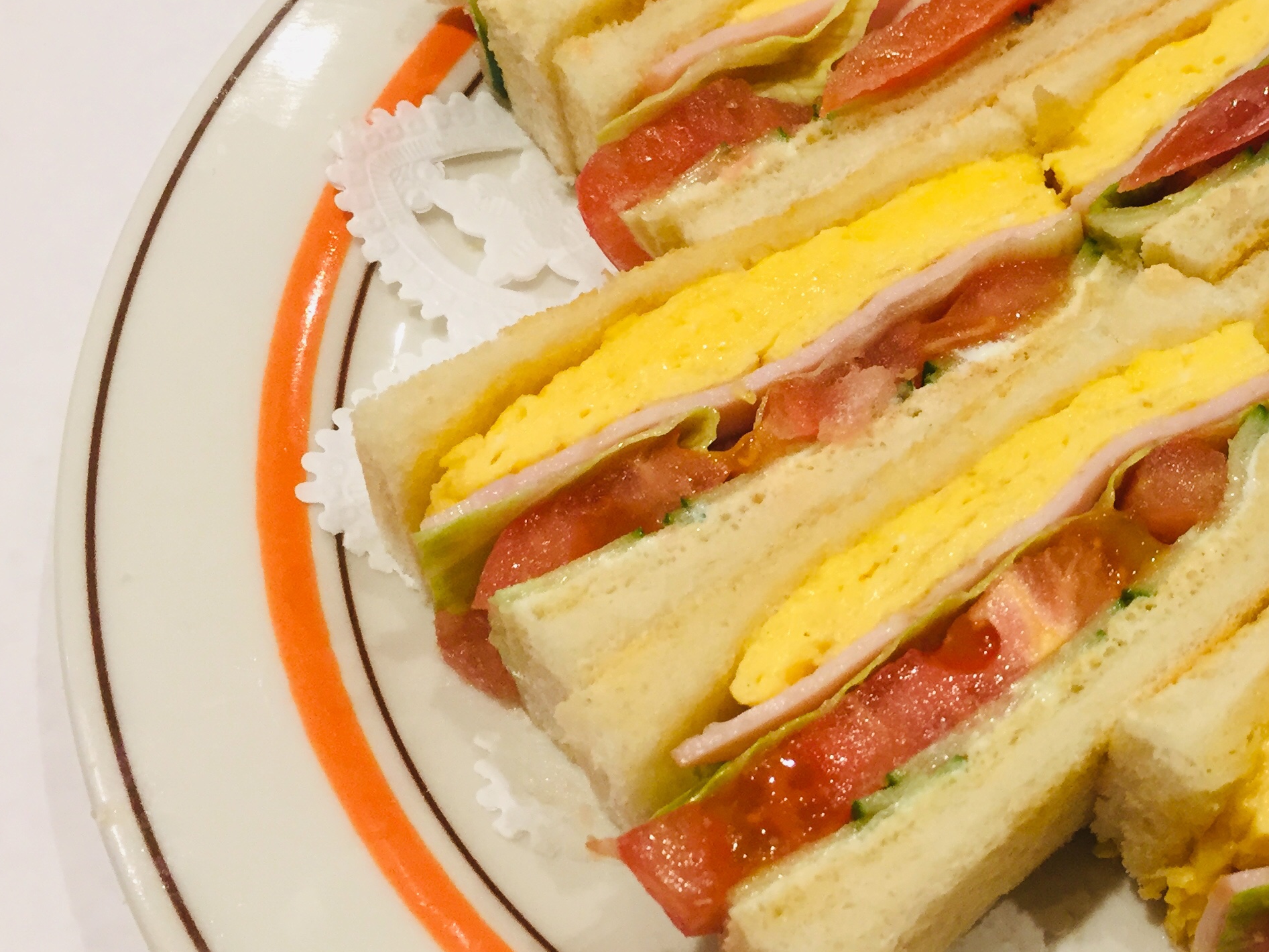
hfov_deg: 36.4
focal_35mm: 50
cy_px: 408
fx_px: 1833
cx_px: 1078
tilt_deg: -60.3
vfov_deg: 29.1
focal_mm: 4.15
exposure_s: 1/30
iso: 40
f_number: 2.2
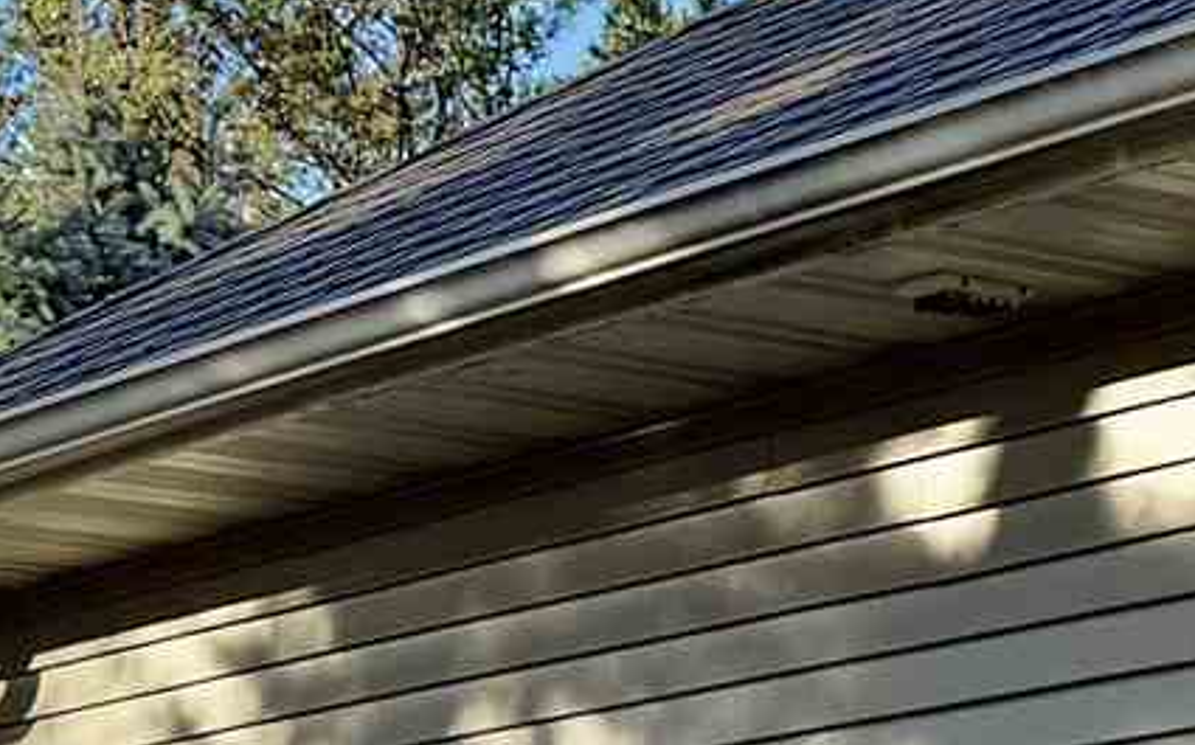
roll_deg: +1.3
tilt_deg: +1.1
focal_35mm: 184
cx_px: 2601
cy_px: 1265
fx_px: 5988
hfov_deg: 10.3
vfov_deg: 7.0
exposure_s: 1/1361
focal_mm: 6.76
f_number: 1.78
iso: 100
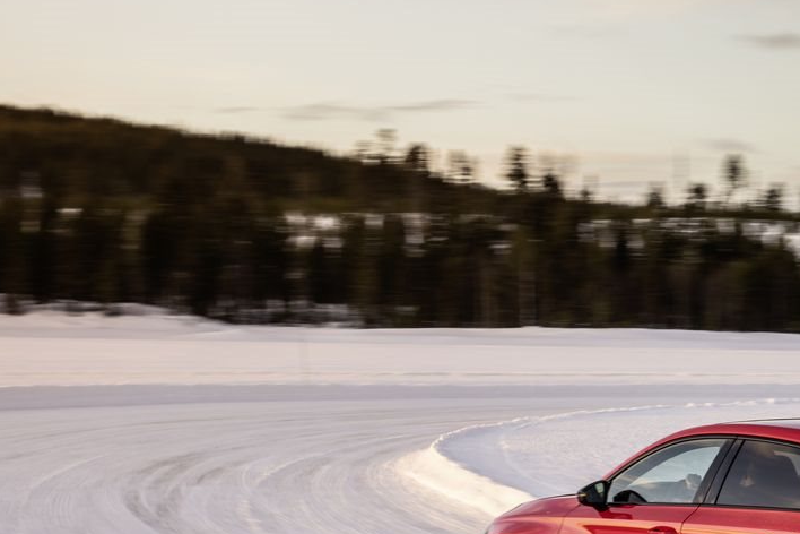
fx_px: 2311
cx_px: 593
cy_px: 355
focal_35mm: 104
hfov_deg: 19.5
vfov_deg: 13.1
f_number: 6.3
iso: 100
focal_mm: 46
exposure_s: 1/15
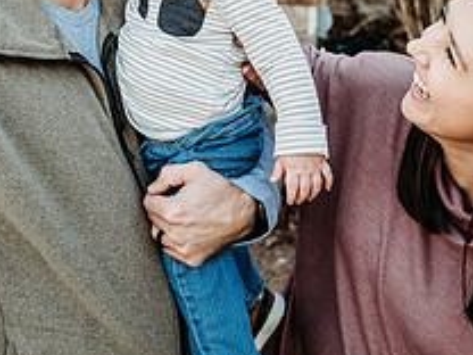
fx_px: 683
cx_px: 164
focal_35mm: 50
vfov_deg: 26.6
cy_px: -46
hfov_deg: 37.8
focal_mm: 24
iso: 250
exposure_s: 1/320
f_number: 2.8
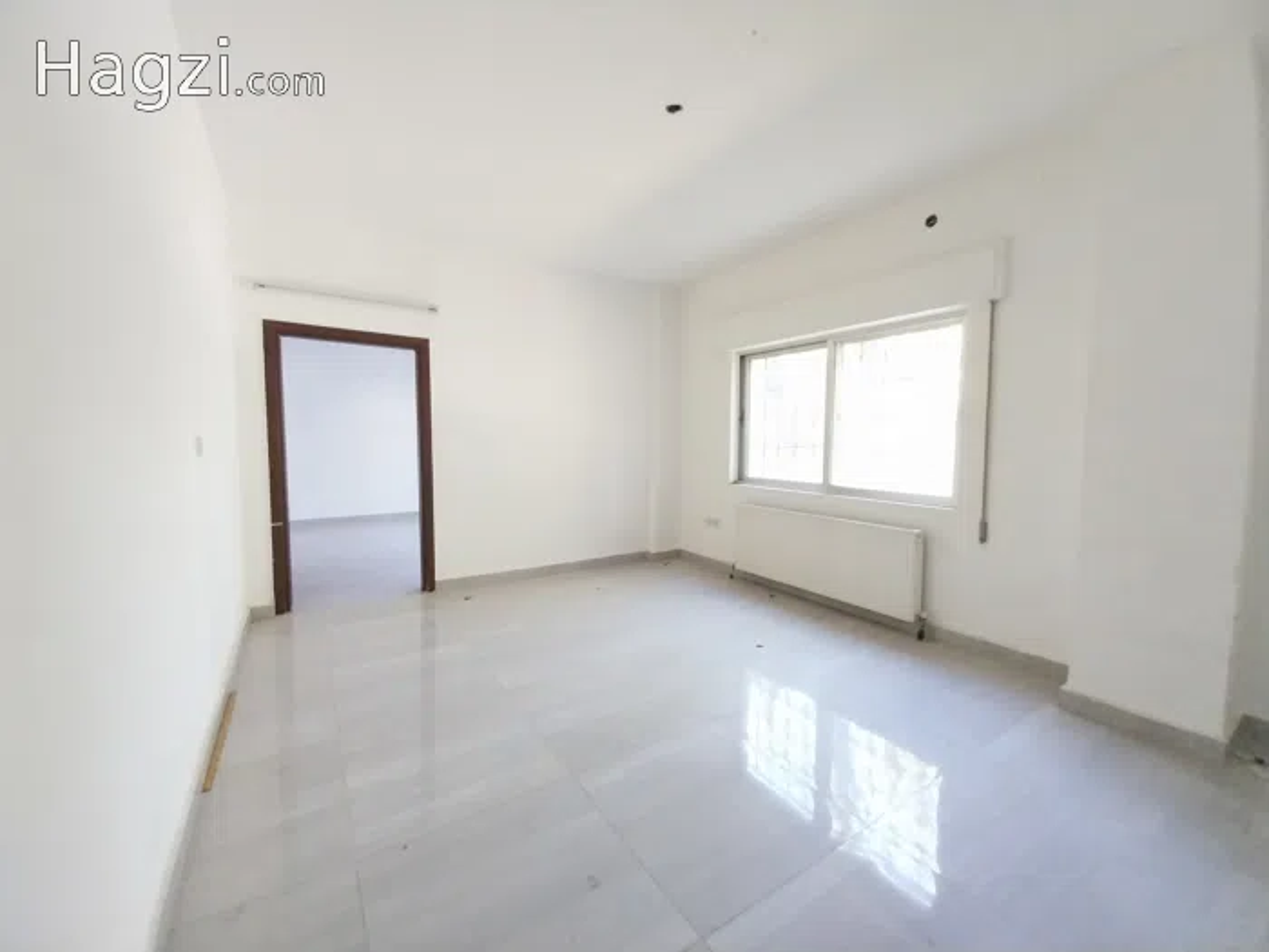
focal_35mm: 13
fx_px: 477
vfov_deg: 89.9
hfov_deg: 106.2
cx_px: 634
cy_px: 476
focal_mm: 1.3
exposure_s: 1/14
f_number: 2.2
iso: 320
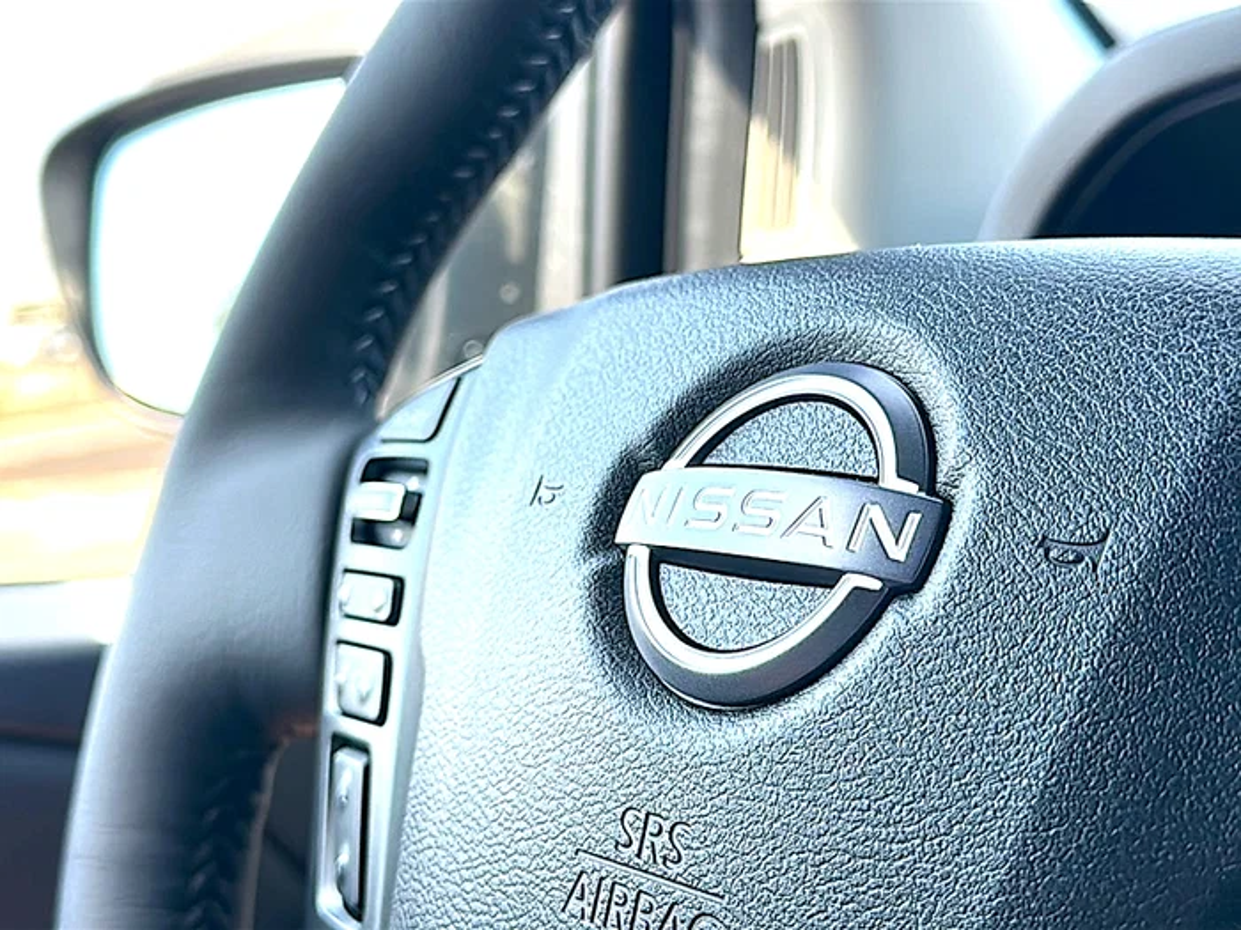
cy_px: 465
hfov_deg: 42.1
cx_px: 620
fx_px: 1613
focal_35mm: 45
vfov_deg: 32.2
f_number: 1.78
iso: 80
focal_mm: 6.86
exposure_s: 1/395
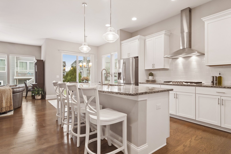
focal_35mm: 18
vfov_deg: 67.4
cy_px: 77
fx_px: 115
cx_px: 116
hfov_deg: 90.0
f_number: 8
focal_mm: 12
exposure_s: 1/4
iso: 200
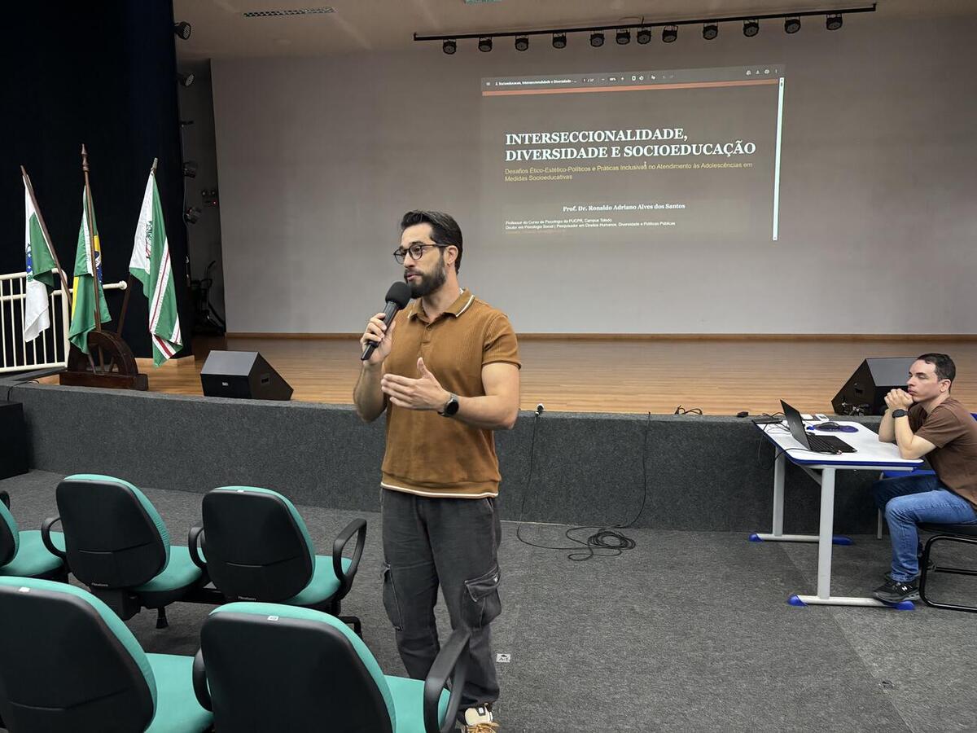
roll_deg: +1.4
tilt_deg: -8.6
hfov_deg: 67.3
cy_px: 366
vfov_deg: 53.1
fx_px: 734
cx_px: 488
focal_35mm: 26
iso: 500
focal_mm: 5.96
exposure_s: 1/60
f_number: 1.6
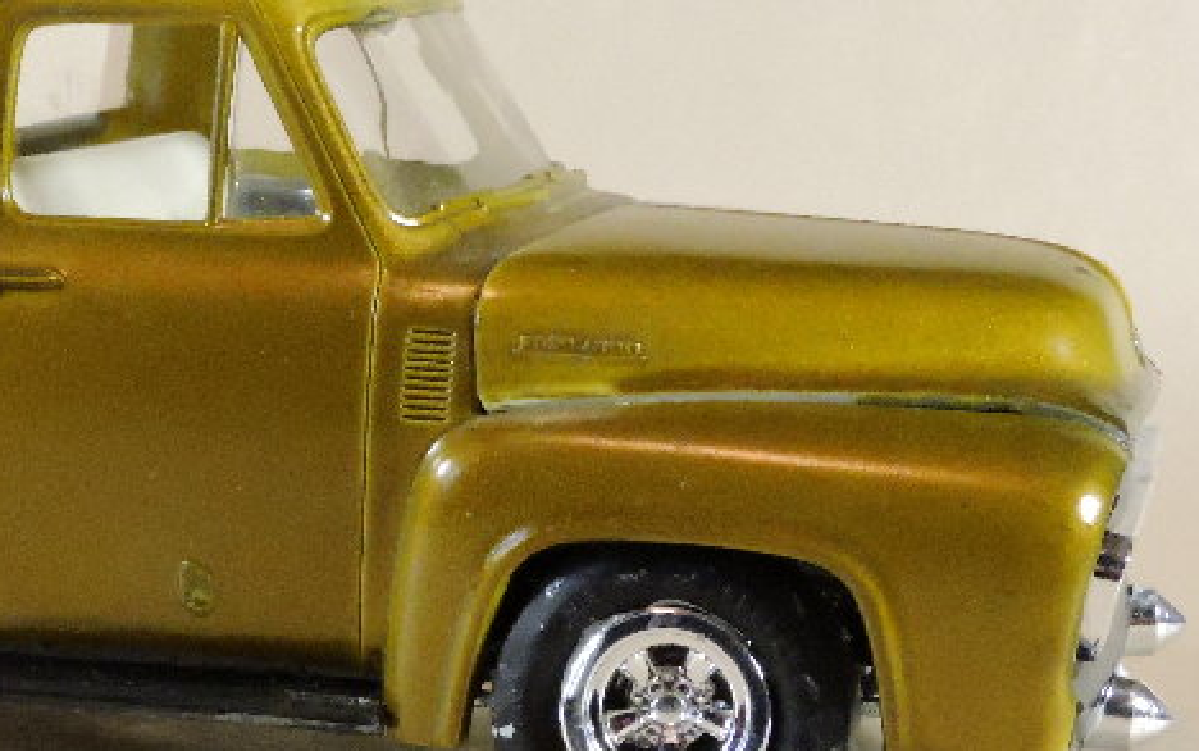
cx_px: 146
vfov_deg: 11.7
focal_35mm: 112
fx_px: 3662
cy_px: 414
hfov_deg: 18.3
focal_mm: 9.9
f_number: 6.3
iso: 1600
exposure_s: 1/100
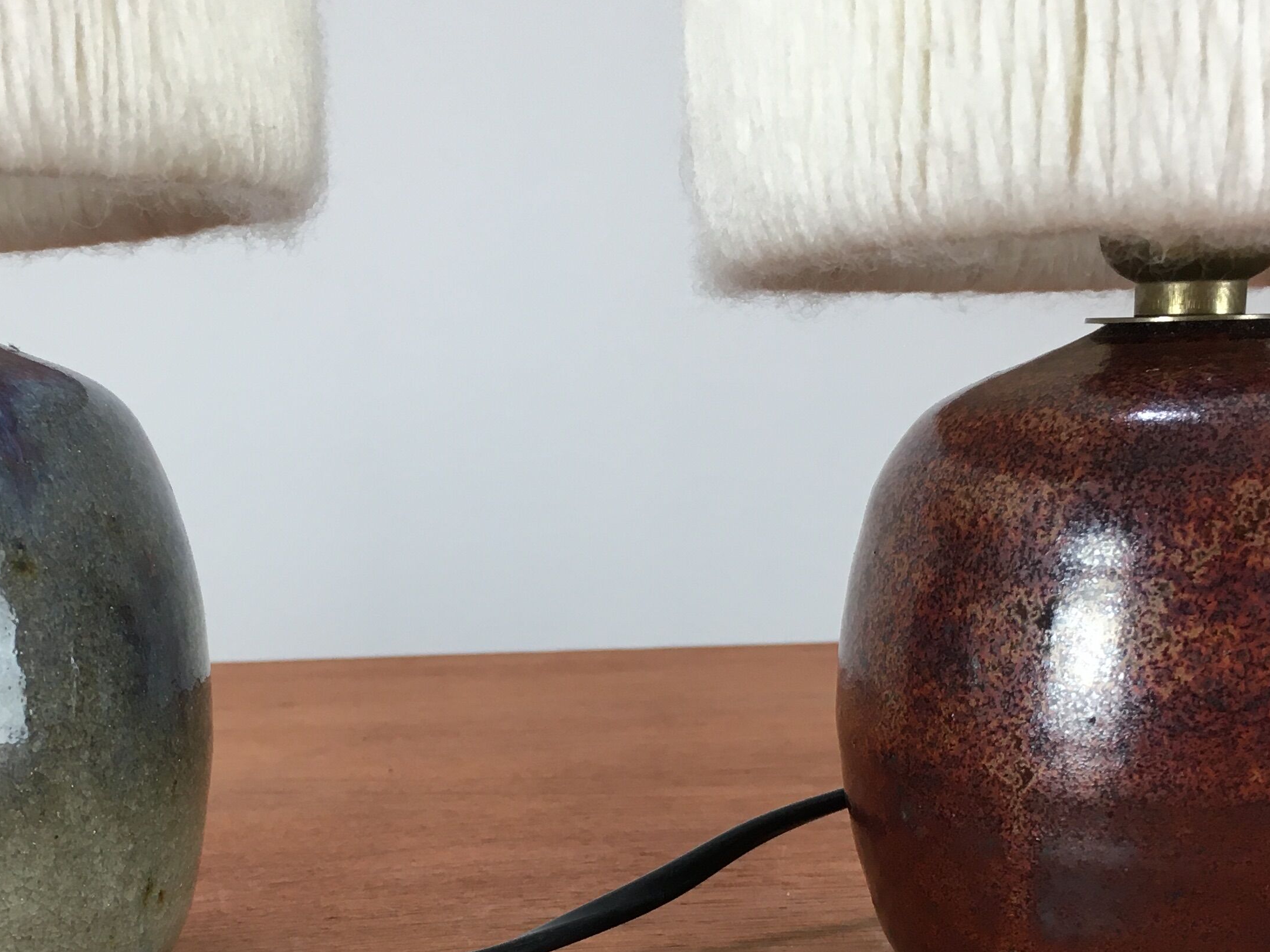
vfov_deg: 26.7
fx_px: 1981
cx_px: 523
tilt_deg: -10.5
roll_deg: +1.2
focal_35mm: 54
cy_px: 725
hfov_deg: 35.4
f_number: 2.2
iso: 32
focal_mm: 4.15
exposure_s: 1/33
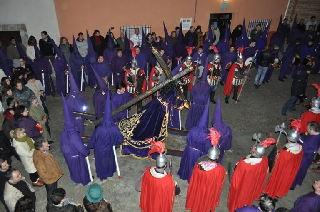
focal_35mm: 30
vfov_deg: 43.5
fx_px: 266
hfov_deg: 62.0
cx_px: 160
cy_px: 106
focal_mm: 20
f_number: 3.8
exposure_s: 1/60
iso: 800
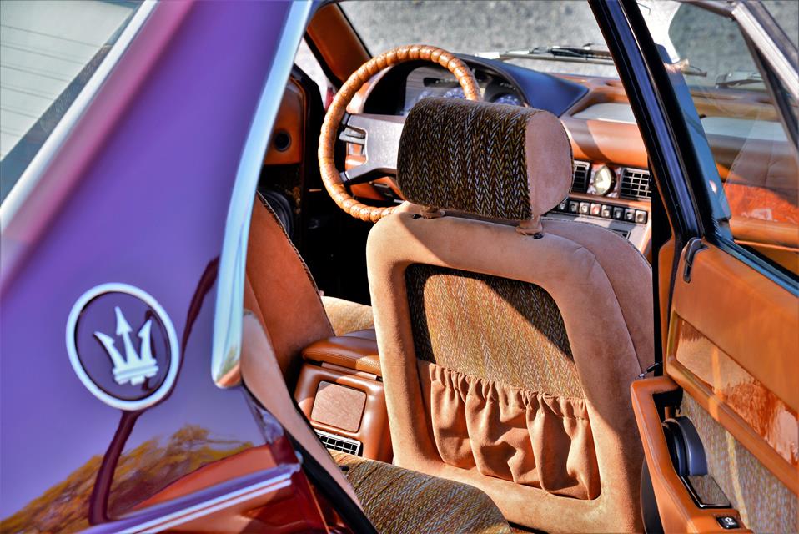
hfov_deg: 20.8
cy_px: 267
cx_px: 400
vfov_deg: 14.0
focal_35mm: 98
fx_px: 2176
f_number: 8
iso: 200
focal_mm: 98
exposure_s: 1/100
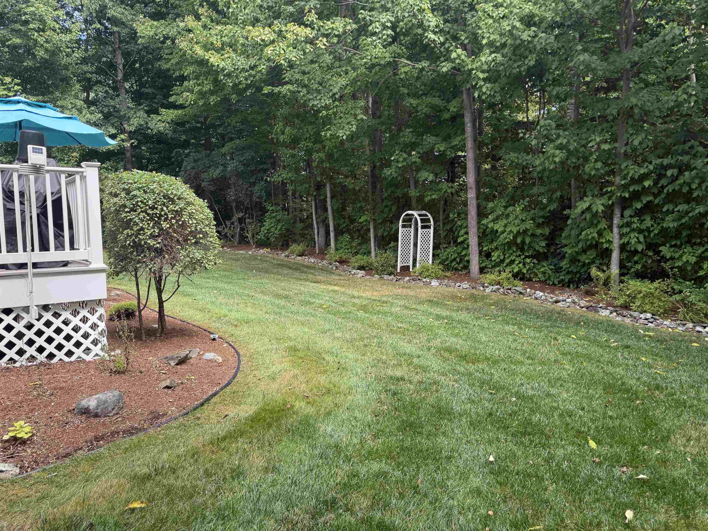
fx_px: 491
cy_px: 266
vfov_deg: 56.8
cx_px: 354
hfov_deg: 71.6
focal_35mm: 24
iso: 100
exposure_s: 1/622
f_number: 1.78
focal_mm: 6.76
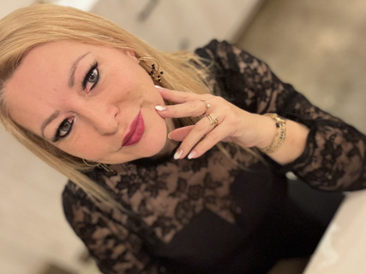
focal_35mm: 36
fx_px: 381
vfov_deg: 39.6
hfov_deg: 51.3
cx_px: 171
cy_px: 147
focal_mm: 2.69
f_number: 1.9
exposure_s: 1/30
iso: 320
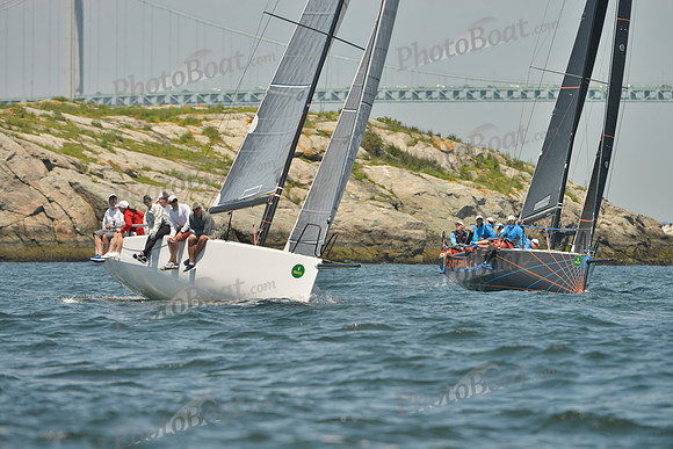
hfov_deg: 5.2
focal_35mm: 400
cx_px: 336
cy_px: 224
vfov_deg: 3.4
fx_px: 7479
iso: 280
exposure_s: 1/1250
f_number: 7.1
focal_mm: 400
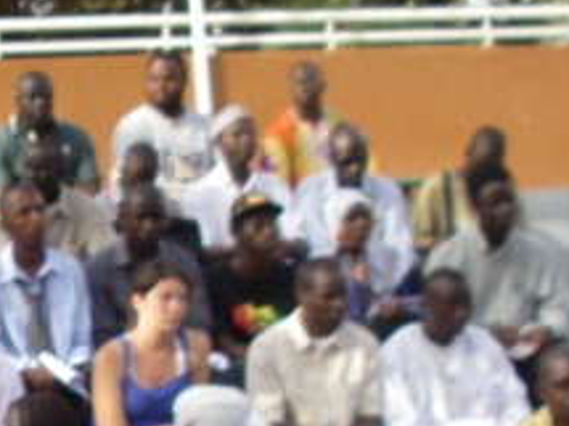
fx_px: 2234
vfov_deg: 10.6
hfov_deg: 13.8
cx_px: -243
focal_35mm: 136
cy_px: 558
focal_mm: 6.3
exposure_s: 1/200
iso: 64
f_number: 3.3
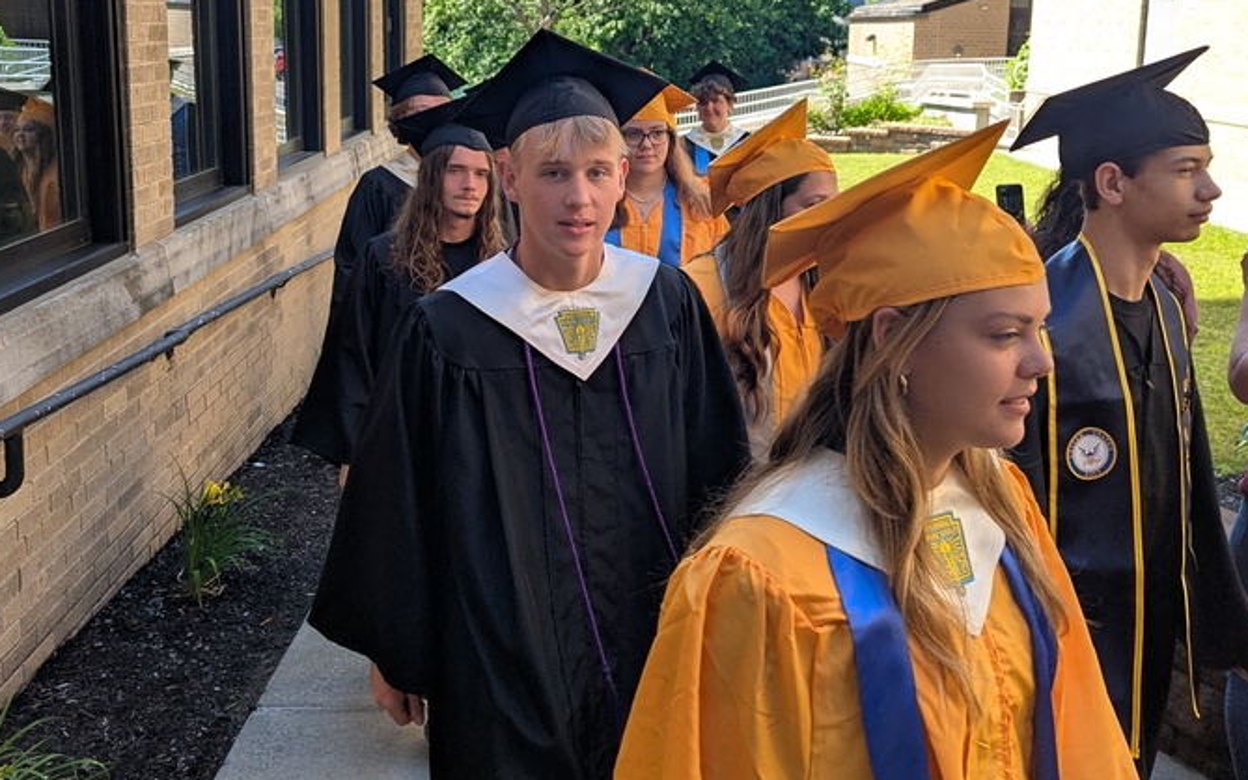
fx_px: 1326
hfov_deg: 50.4
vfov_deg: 32.6
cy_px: 276
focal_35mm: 39
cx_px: 605
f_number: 1.85
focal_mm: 6.81
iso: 37
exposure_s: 1/377
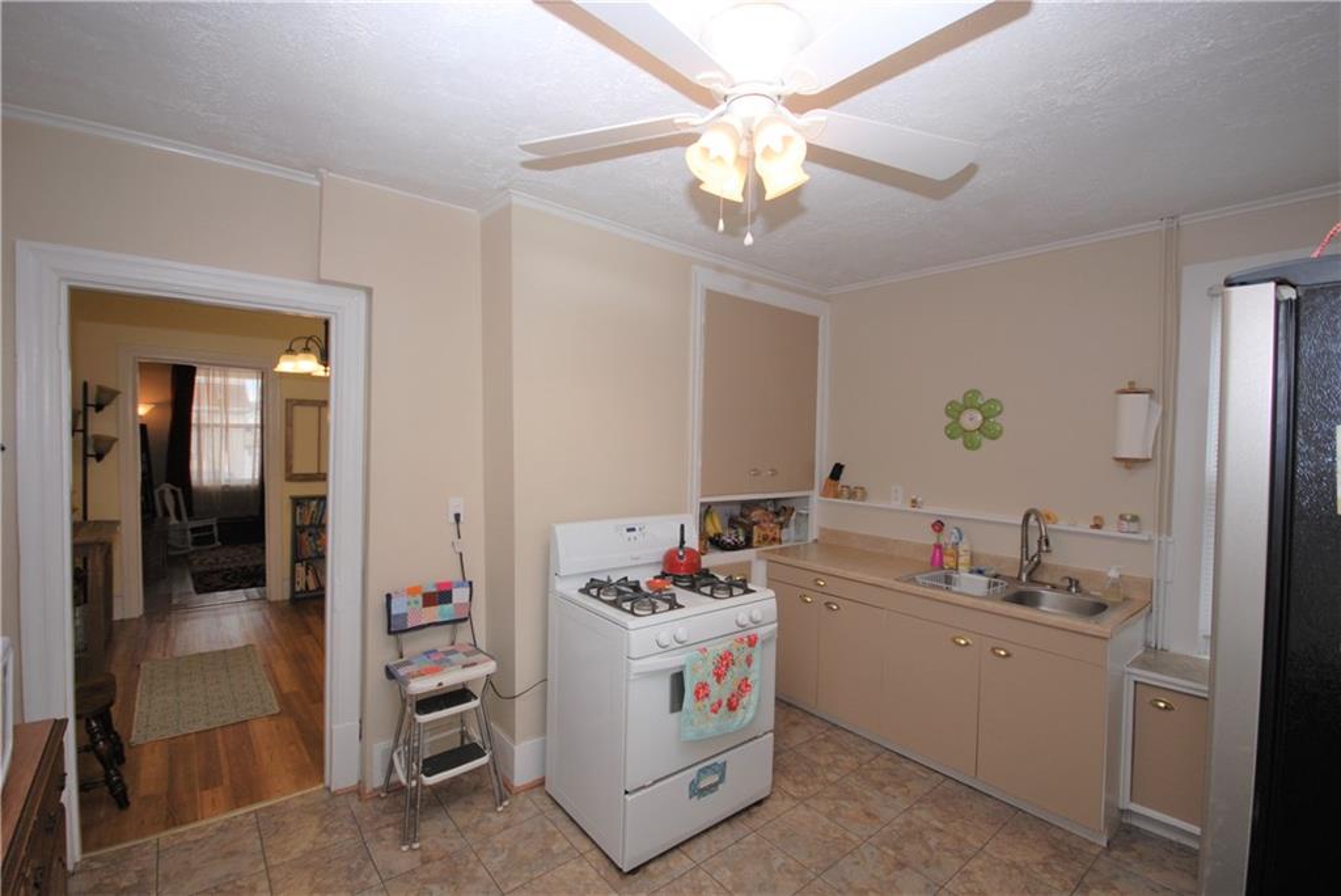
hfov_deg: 100.4
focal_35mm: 15
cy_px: 448
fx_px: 559
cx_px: 670
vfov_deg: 77.4
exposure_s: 1/60
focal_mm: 10
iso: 200
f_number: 4
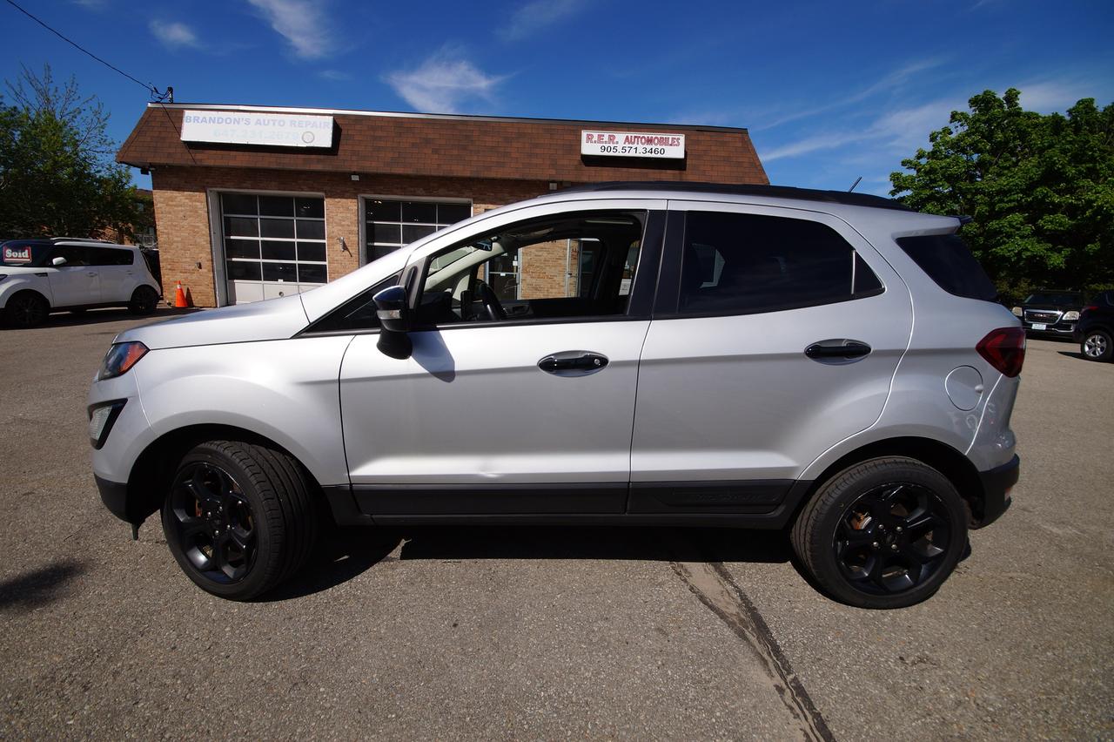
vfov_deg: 77.3
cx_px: 557
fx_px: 464
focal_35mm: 15
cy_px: 371
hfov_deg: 100.4
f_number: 10
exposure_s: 1/250
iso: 100
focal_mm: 10
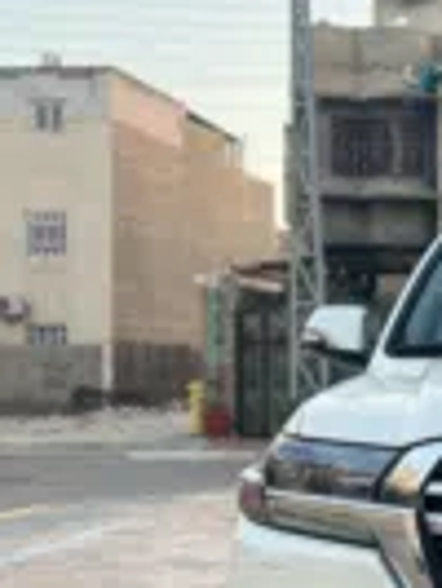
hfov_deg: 17.1
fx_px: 1326
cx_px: 659
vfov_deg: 24.9
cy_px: 363
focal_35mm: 78
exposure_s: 1/150
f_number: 1.5
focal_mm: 5.7
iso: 50
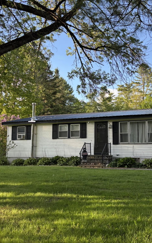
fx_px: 245
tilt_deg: +6.7
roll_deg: +0.2
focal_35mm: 37
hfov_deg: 34.3
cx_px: 93
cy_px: 122
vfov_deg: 52.7
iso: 50
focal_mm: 5.96
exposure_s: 1/550
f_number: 1.6
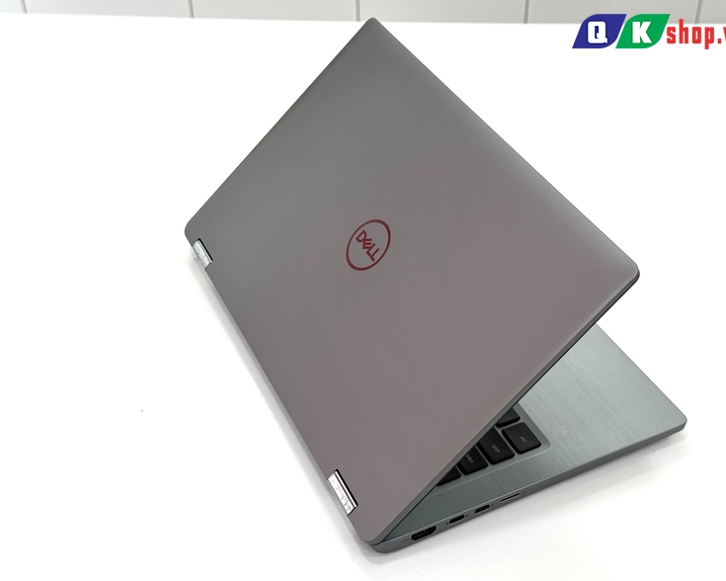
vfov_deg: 29.7
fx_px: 1096
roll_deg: +2.2
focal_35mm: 51
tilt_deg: -39.1
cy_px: 293
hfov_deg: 36.6
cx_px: 383
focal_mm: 6.76
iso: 50
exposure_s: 1/121
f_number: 1.78
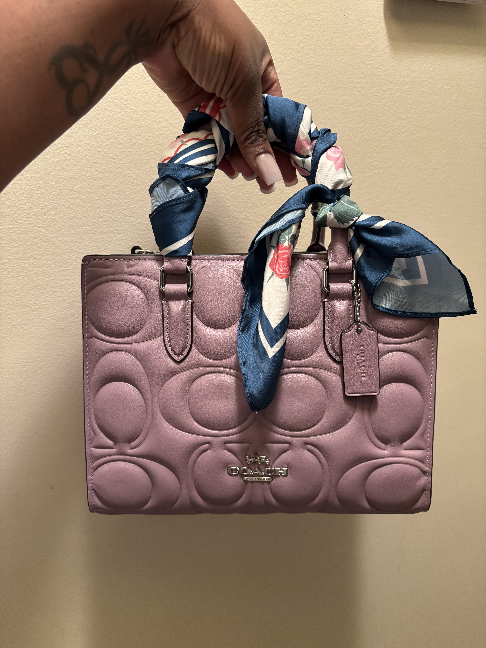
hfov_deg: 53.1
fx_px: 487
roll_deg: +1.8
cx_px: 243
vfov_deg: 67.3
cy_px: 324
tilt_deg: -16.6
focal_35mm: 26
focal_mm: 5.96
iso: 320
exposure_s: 1/60
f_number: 1.6
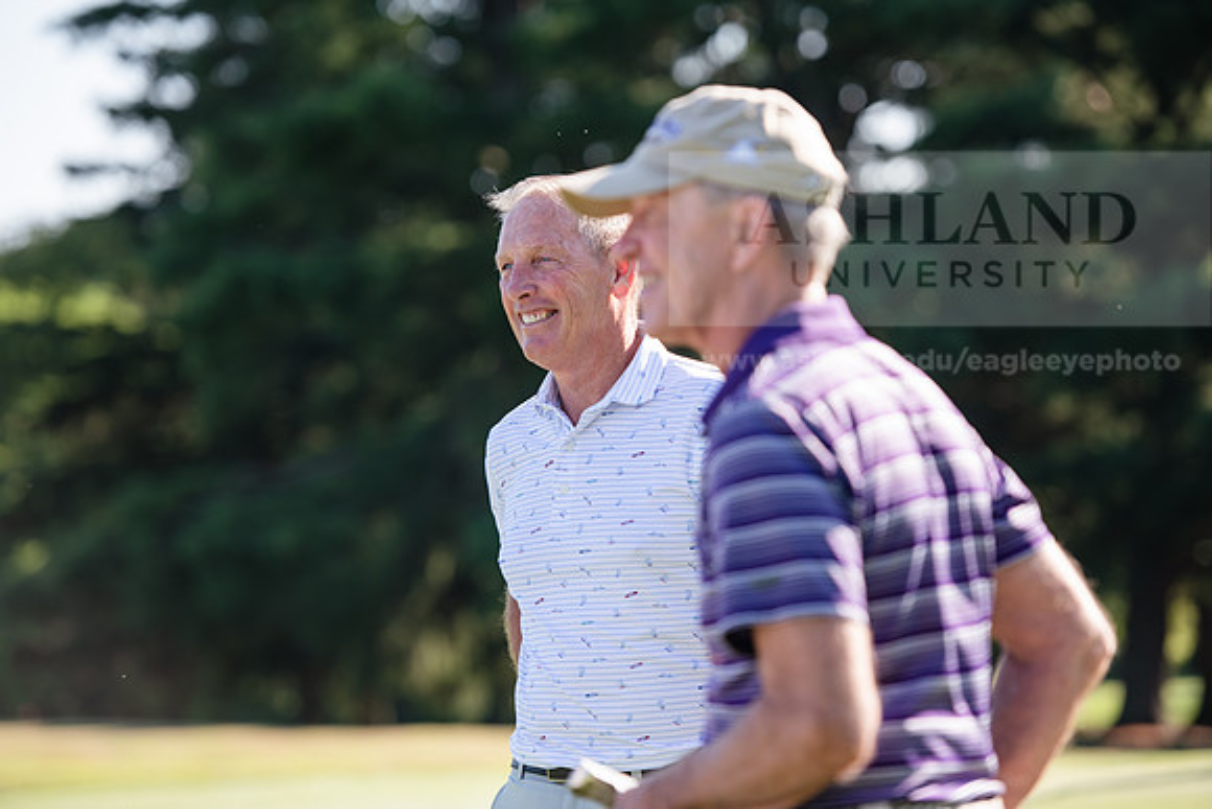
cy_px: 404
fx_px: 4546
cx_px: 606
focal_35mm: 135
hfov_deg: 15.2
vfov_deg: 10.2
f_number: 3.2
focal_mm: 135
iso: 100
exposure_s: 1/400
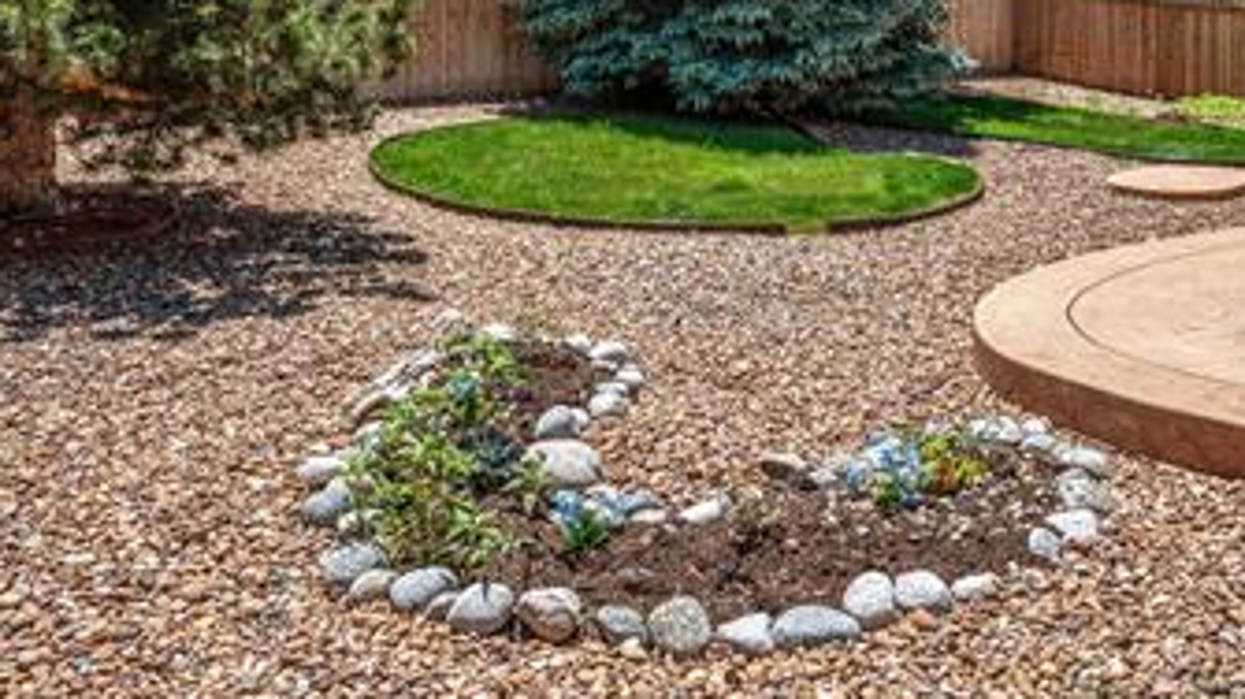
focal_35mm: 34
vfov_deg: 32.5
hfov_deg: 57.3
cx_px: 788
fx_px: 1122
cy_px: 46
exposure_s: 1/640
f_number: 8
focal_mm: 17
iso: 400
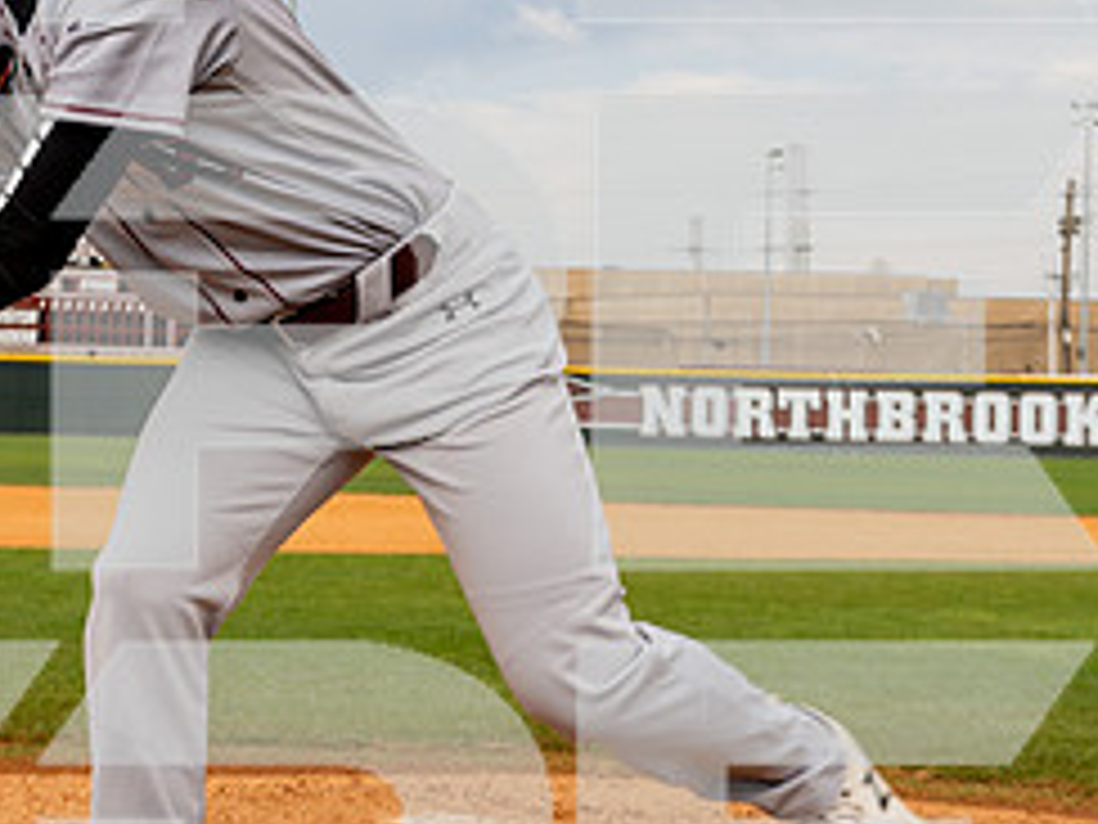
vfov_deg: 15.4
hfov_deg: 19.7
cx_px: -36
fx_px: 3045
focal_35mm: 96
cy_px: 335
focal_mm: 42
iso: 100
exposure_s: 1/250
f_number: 5.6
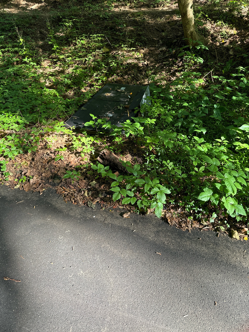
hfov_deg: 56.8
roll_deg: +4.8
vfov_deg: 71.6
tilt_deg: -30.4
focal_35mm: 24
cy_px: 166
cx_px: 124
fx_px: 230
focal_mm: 6.76
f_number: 1.78
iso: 64
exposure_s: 1/121
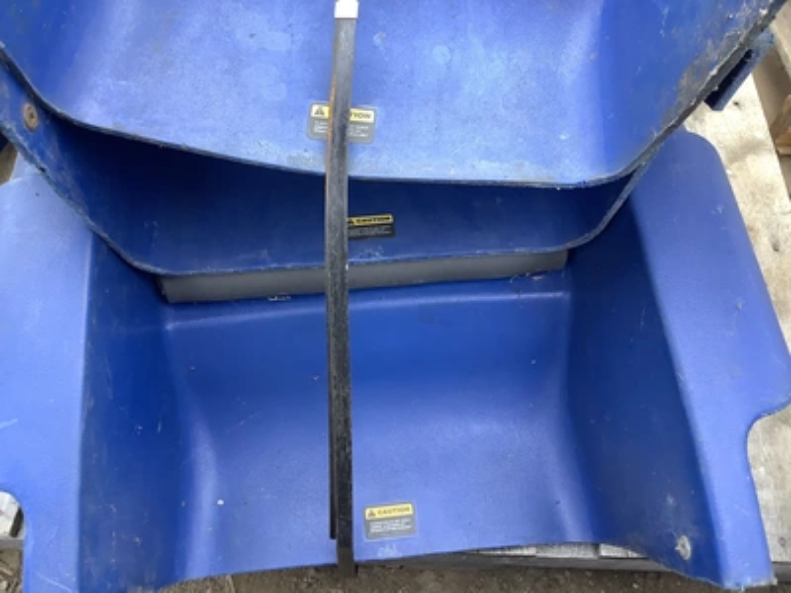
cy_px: 296
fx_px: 708
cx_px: 396
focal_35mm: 31
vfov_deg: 45.4
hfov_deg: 58.4
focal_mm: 3.3
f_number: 2.4
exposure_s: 1/120
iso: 80
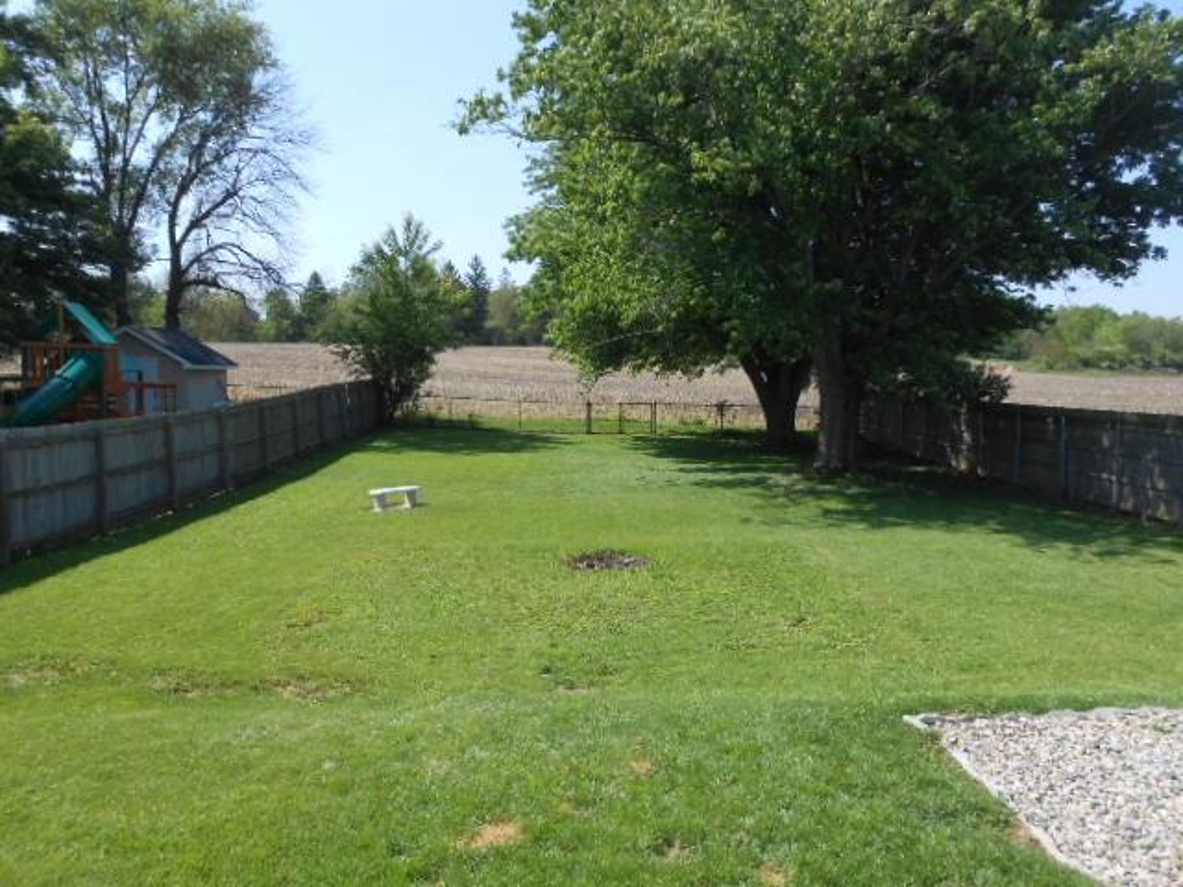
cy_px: 444
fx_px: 1025
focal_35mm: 30
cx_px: 592
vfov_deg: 46.8
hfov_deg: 60.0
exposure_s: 1/500
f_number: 3.8
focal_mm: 5.3
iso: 80
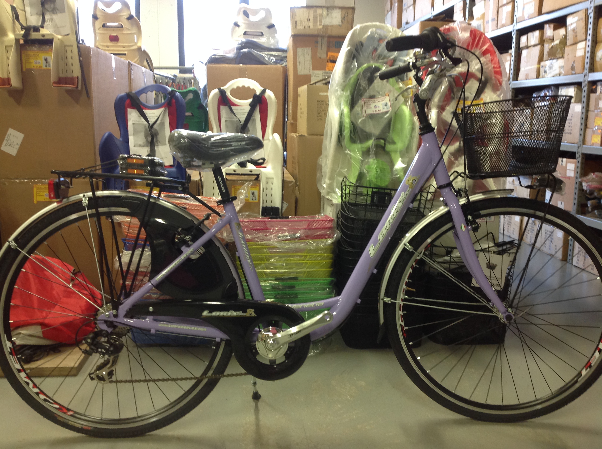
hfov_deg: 52.7
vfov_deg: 40.6
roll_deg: -1.4
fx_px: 608
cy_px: 224
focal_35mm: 35
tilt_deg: -9.7
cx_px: 301
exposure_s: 1/15
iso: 100
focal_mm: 4.28
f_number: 2.4
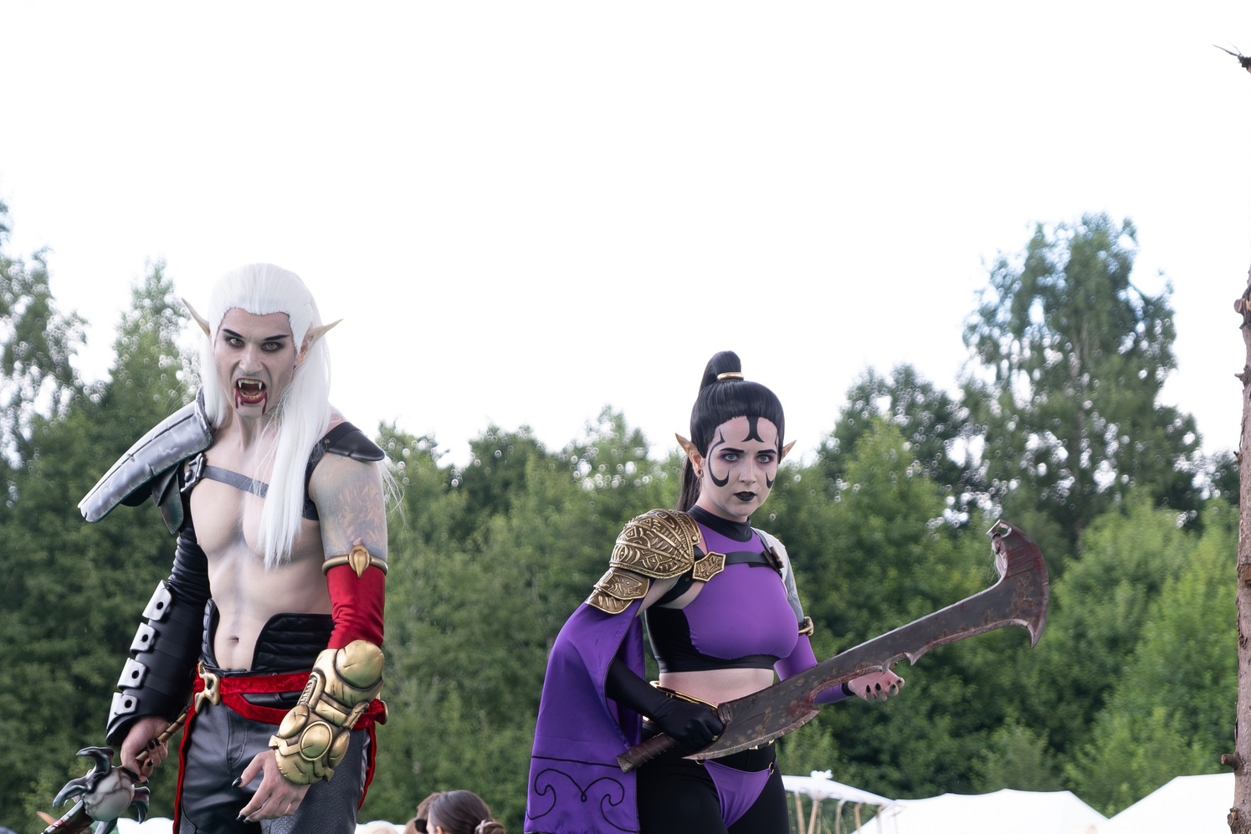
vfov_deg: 10.9
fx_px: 4344
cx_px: 420
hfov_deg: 16.4
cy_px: 675
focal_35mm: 125
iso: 800
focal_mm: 48.5
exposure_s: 1/640
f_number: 3.6
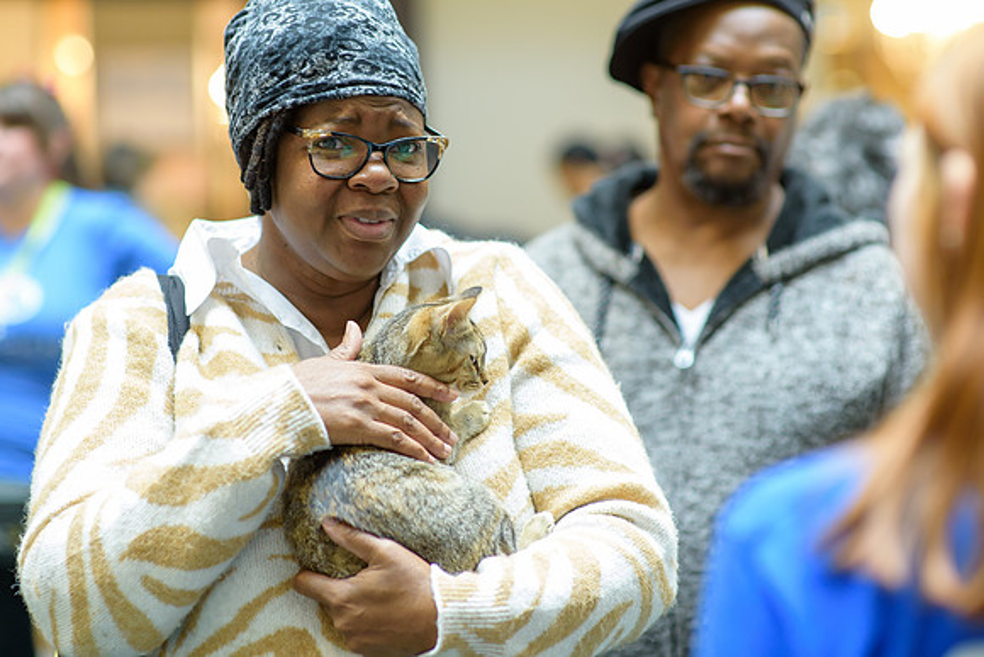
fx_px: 2698
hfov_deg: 20.7
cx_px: 429
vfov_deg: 13.9
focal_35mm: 99
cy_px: 286
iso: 800
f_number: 2.2
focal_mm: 85
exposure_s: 1/80
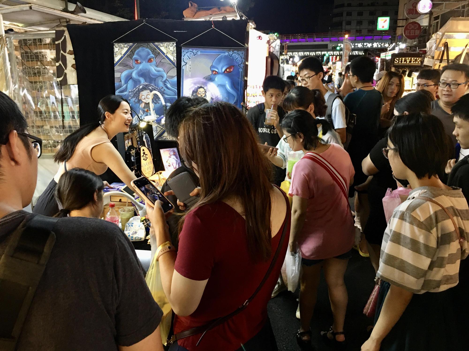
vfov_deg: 48.2
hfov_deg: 61.7
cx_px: 234
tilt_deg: -12.8
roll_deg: -0.3
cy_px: 176
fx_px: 393
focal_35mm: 29
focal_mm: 4.15
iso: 64
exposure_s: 1/15
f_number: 2.2
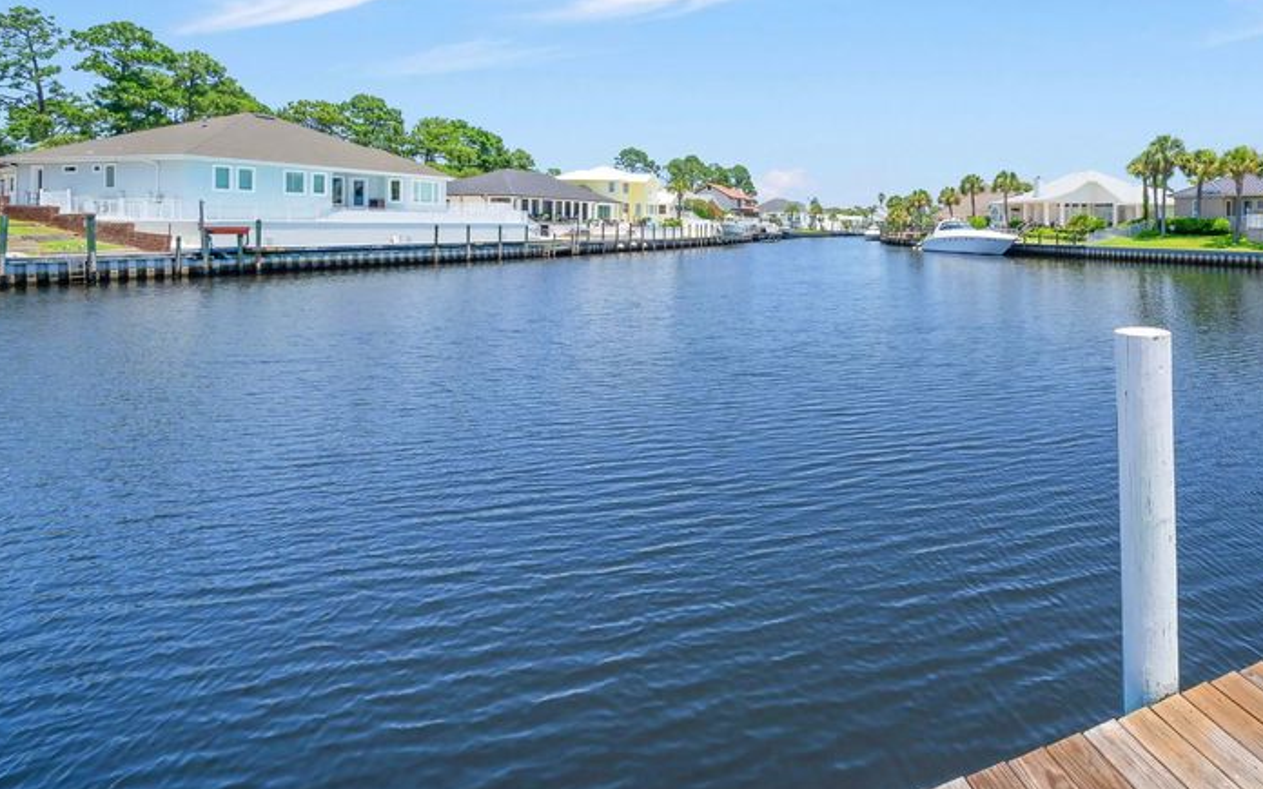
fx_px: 620
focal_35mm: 18
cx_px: 909
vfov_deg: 62.3
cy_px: 226
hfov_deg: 85.5
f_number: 10
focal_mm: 12
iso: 100
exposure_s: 1/160
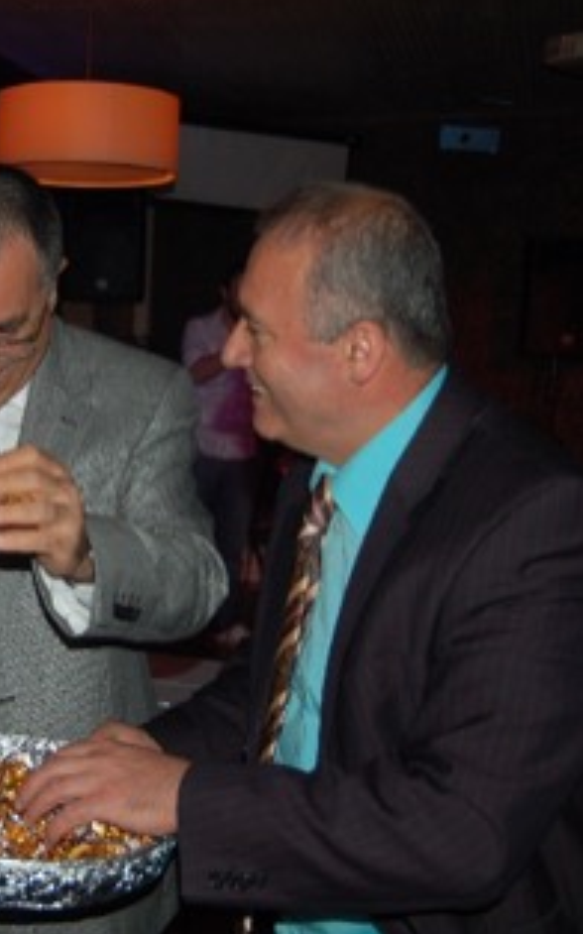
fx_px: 1368
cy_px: 463
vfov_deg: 37.7
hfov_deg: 23.0
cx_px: -12
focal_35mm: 54
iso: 400
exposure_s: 1/60
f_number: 3.8
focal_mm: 23
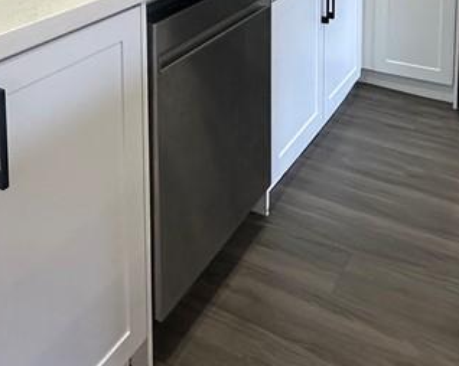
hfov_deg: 42.0
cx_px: 238
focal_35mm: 44
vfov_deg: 28.3
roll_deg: -0.1
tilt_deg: -4.2
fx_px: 597
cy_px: -107
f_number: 2.2
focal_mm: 2.22
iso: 250
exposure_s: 1/120
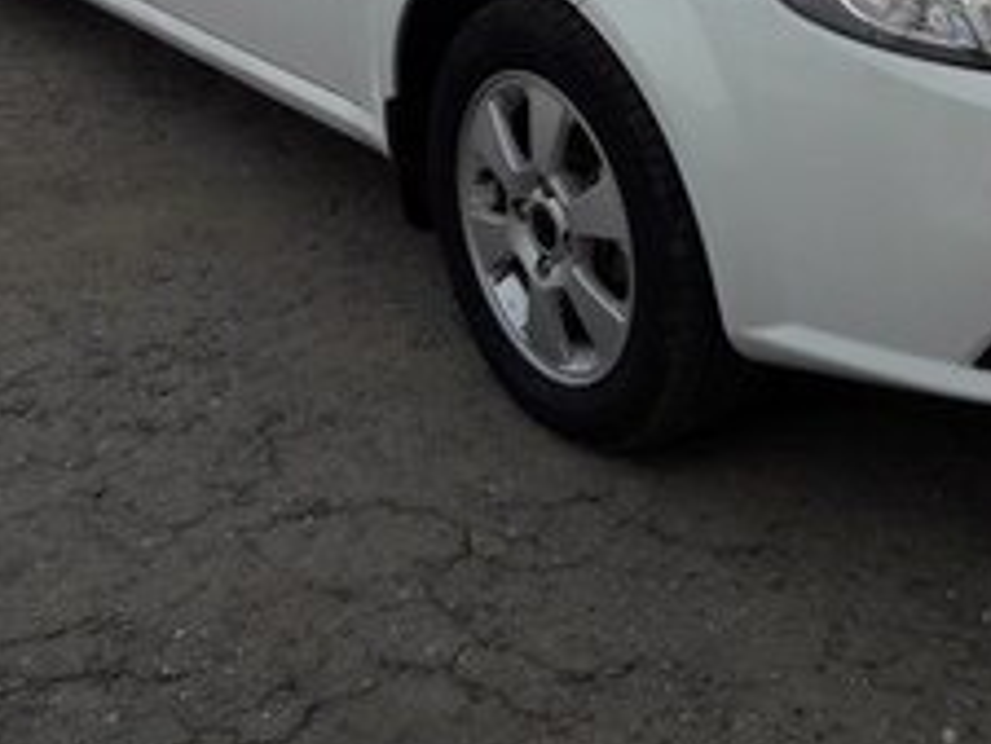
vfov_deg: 17.3
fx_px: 2349
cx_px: 639
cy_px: -103
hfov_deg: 23.7
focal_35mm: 82
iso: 40
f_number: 1.9
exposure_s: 1/1631
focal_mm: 3.7
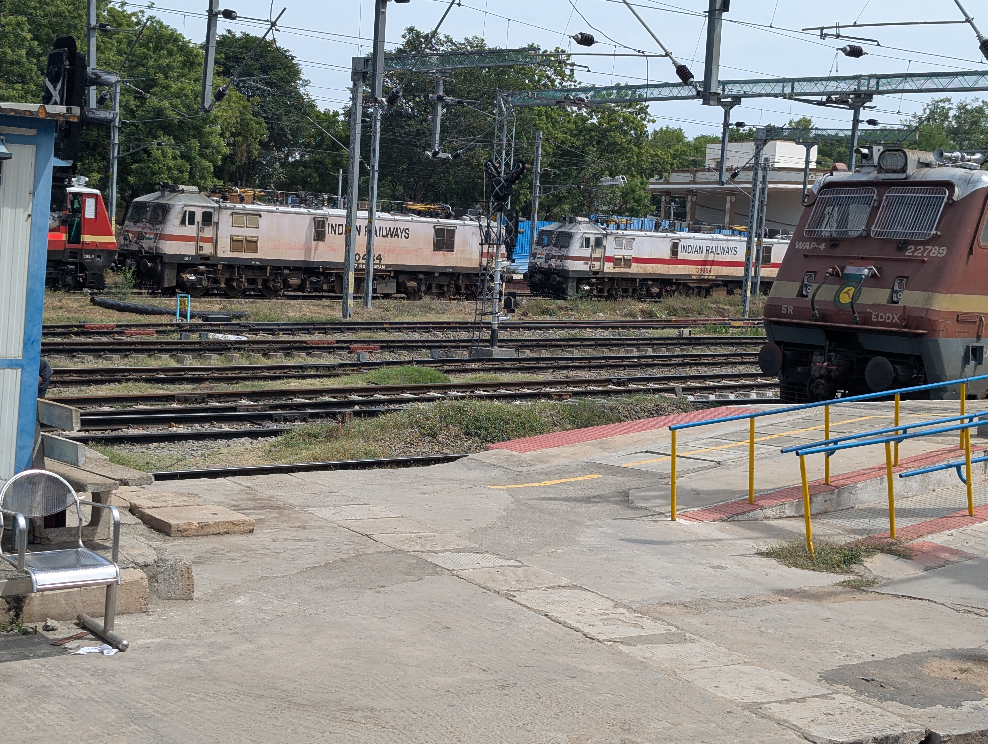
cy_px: 372
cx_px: 494
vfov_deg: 29.7
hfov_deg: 38.9
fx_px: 1401
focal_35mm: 49
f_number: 1.68
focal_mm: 6.9
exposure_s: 1/923
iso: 19
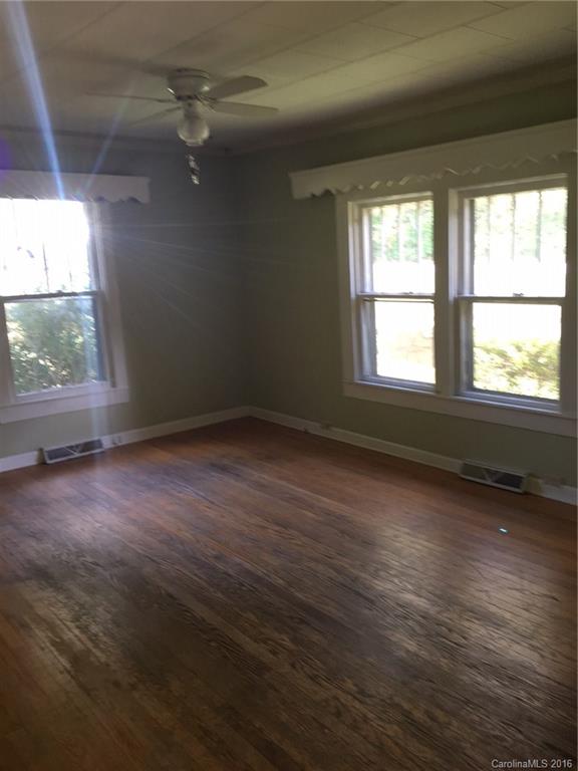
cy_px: 386
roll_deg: +2.6
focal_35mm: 29
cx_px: 289
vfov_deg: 61.7
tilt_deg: -10.6
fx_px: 646
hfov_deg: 48.2
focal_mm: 4.15
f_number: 2.2
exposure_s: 1/30
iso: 40
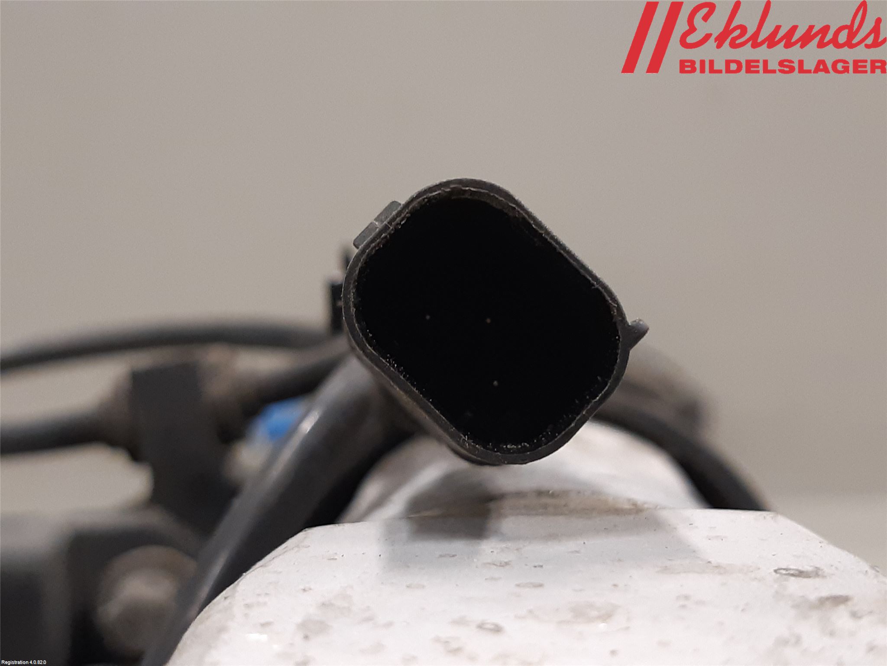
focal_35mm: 26
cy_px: 333
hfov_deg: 67.3
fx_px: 666
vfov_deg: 53.1
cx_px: 444
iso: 200
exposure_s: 1/50
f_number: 1.7
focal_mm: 3.93
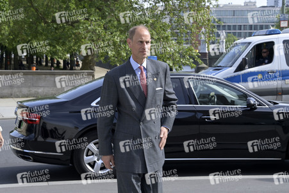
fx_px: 802
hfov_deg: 20.4
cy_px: 96
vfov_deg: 13.7
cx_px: 144
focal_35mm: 100
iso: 320
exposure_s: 1/125
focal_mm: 100
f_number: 13
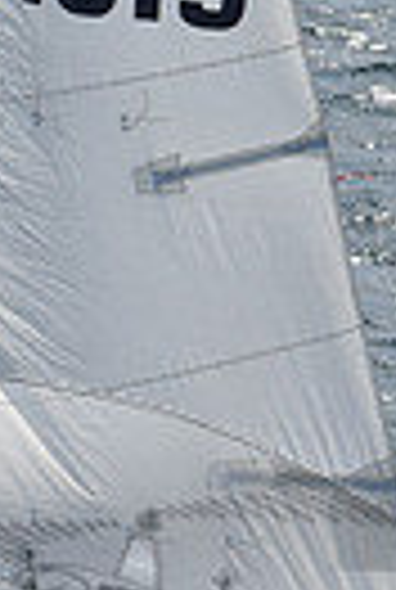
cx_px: 236
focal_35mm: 827
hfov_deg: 1.7
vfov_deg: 2.5
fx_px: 13576
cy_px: 604
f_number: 13
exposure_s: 1/1000
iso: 400
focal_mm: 125
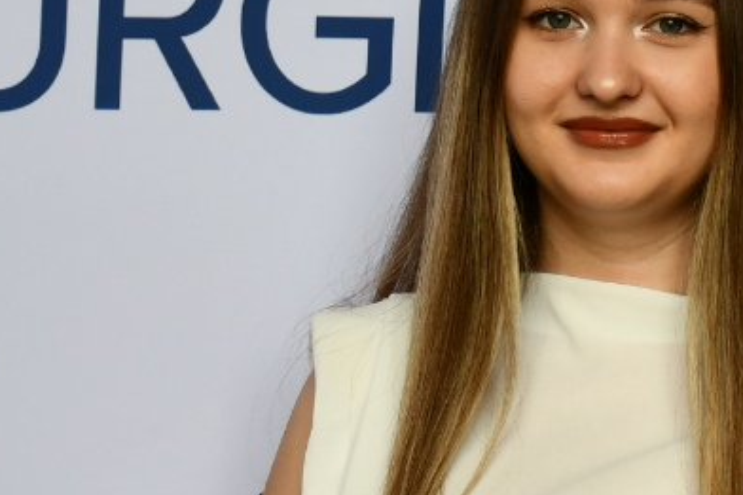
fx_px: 3837
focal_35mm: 186
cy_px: 97
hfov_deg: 11.0
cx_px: 631
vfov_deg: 7.4
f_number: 4
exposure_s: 1/250
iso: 400
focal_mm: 30
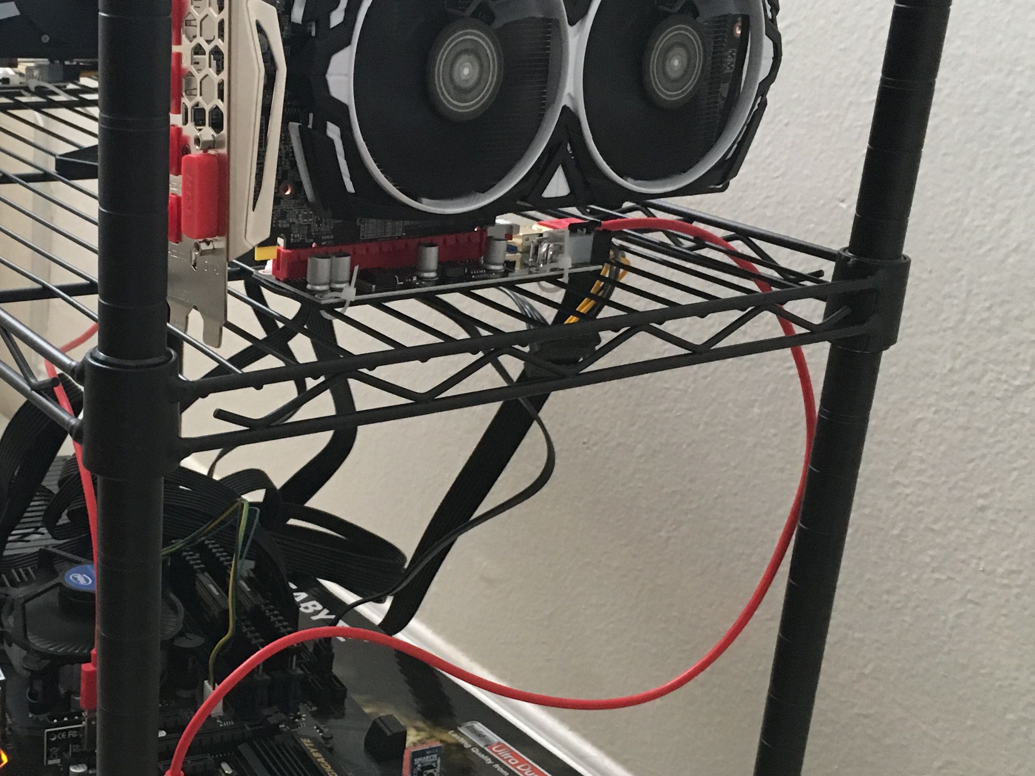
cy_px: 436
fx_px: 1525
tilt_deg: -20.9
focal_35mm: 51
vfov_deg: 28.5
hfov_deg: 36.8
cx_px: 292
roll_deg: -4.1
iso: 160
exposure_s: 1/30
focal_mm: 4.15
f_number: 2.2
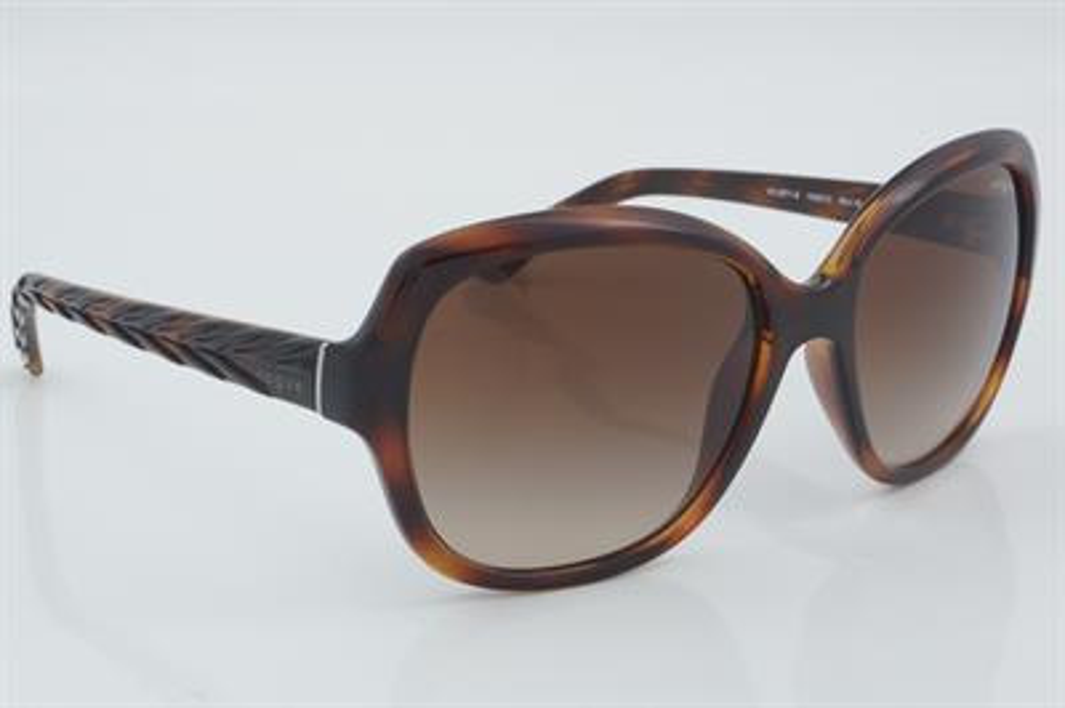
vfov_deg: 16.5
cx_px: 532
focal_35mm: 82
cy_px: 354
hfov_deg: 24.6
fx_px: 2439
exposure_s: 1/4
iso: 100
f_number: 32
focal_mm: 55
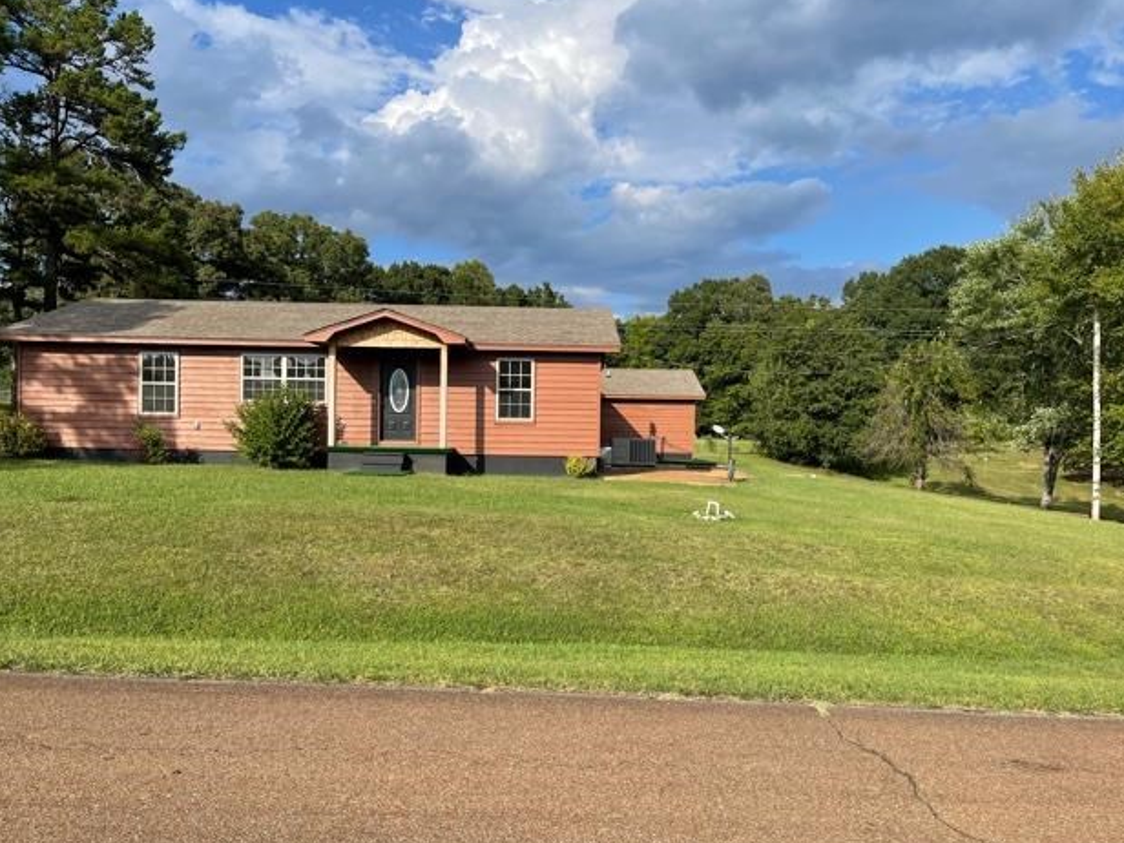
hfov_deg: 65.3
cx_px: 553
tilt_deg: -1.1
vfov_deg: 51.4
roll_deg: -1.1
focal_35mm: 27
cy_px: 429
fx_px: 877
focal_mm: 5.1
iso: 32
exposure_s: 1/3257
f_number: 1.6
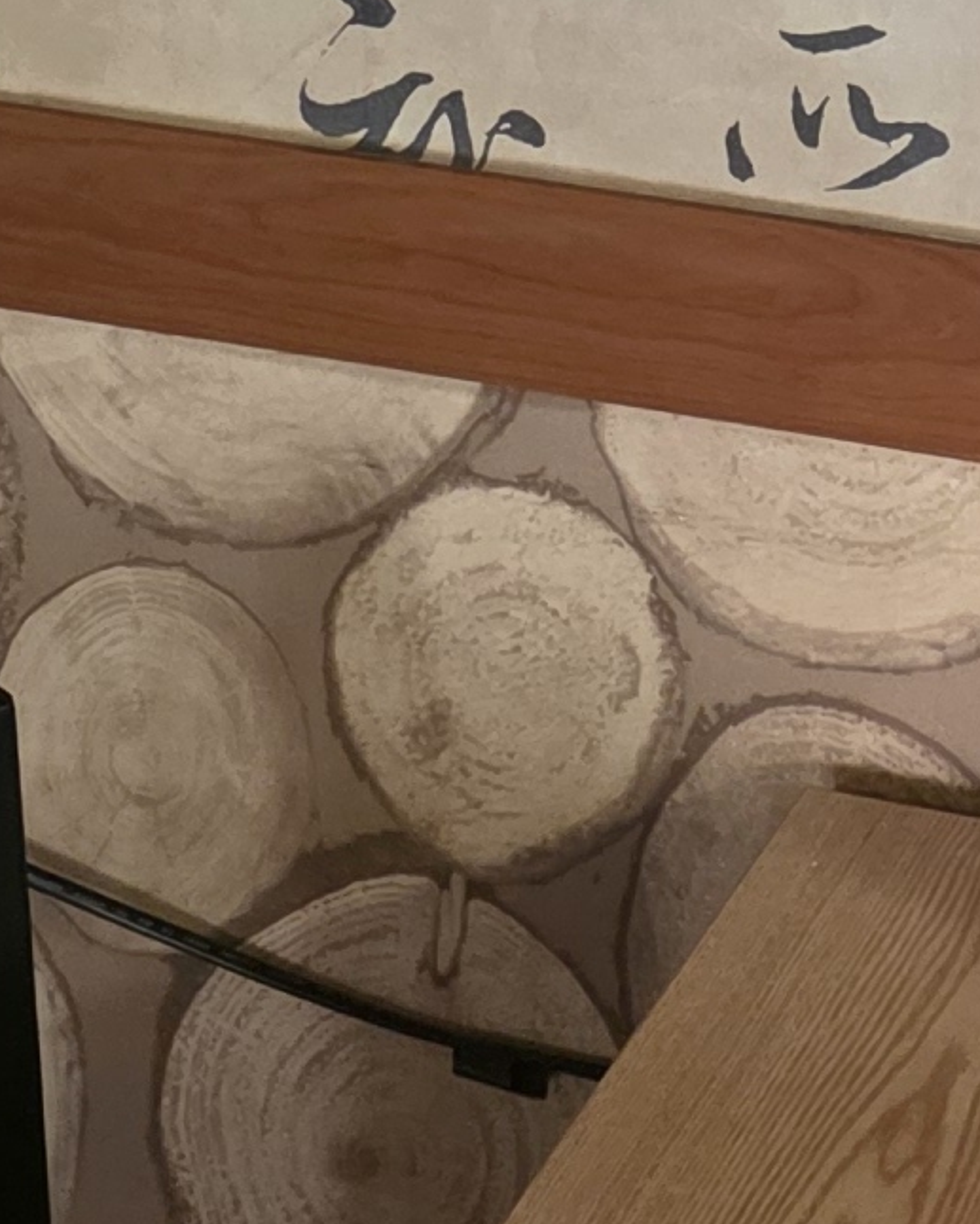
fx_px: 5038
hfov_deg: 10.8
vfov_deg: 11.0
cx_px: 1317
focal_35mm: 139
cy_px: -1980
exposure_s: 1/120
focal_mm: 6.25
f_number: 1.7
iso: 800
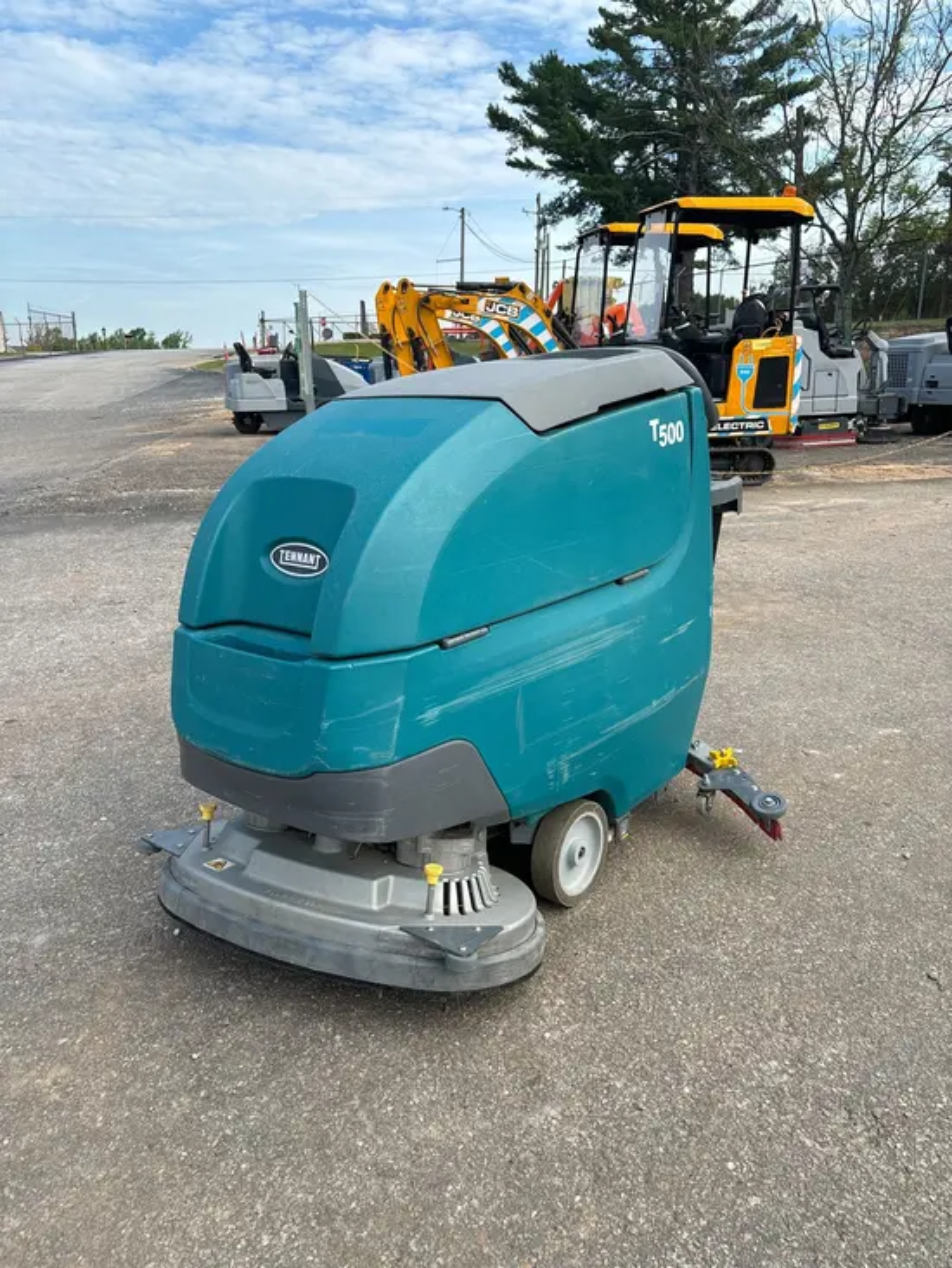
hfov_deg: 53.1
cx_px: 476
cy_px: 634
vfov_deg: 67.3
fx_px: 953
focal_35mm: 26
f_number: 1.6
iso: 50
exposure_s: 1/1328
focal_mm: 5.96
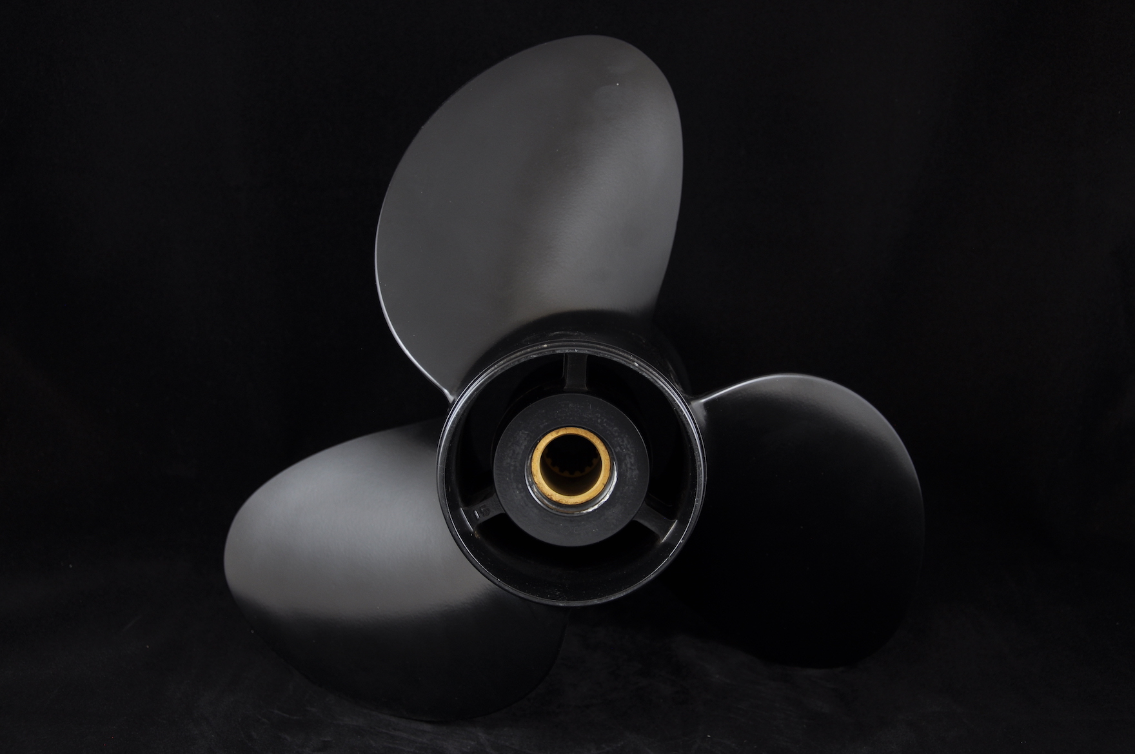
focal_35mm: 48
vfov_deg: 28.0
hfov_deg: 41.2
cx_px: 568
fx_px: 1511
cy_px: 377
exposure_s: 1/8
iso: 200
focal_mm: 32
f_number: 4.2
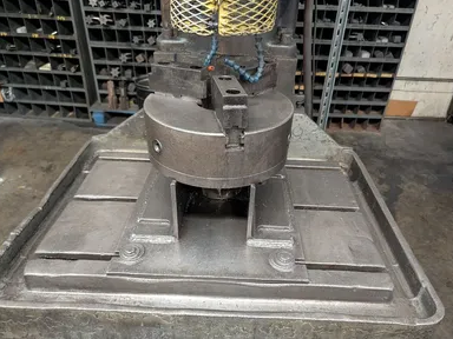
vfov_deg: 54.9
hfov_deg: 69.4
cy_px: 172
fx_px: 327
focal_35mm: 25
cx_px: 230
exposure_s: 1/60
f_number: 1.68
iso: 1718
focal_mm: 6.9
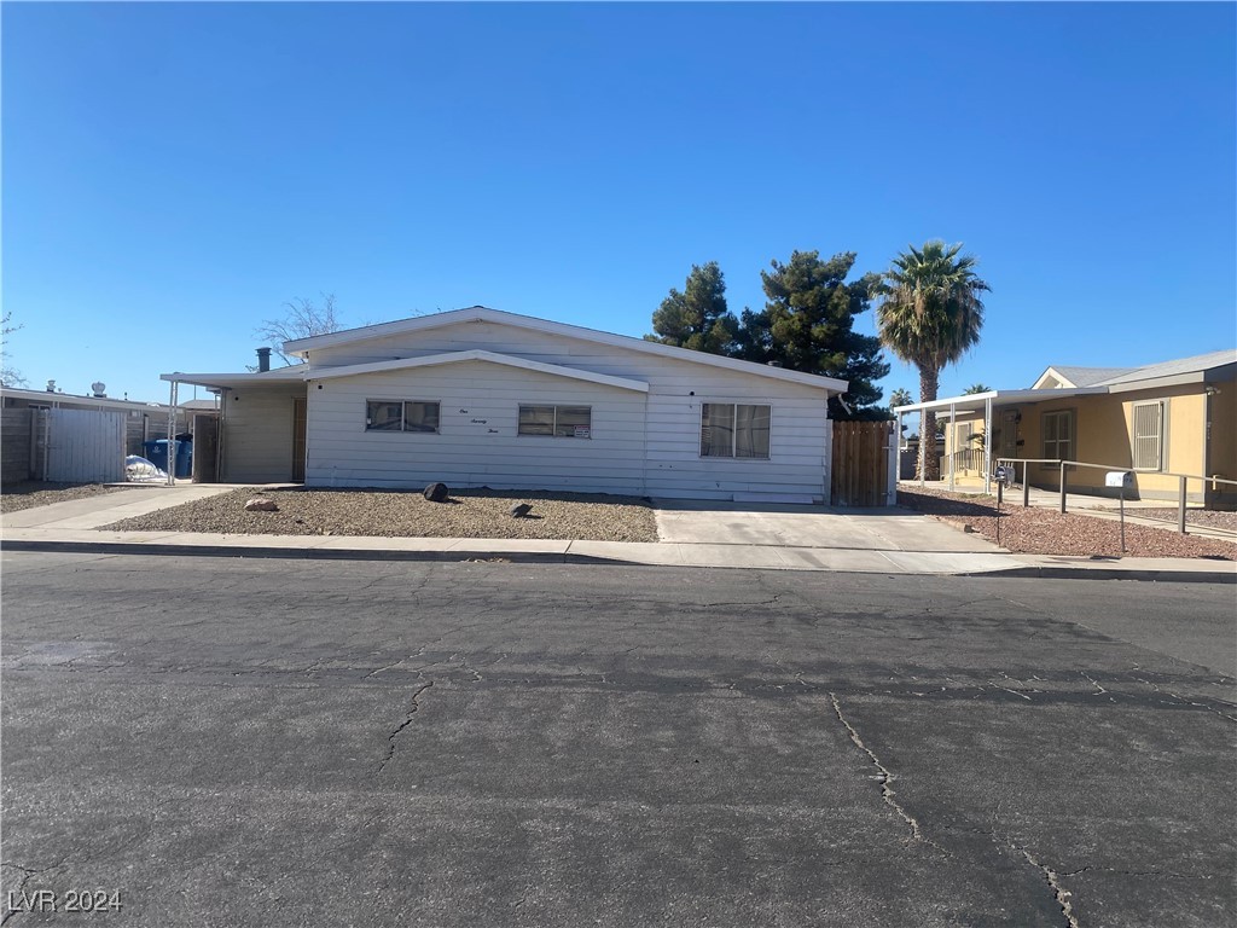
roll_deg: -1.7
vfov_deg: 53.1
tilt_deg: +0.6
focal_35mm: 26
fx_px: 929
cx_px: 618
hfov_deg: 67.3
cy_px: 464
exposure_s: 1/3300
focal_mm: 4.25
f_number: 1.8
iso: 32
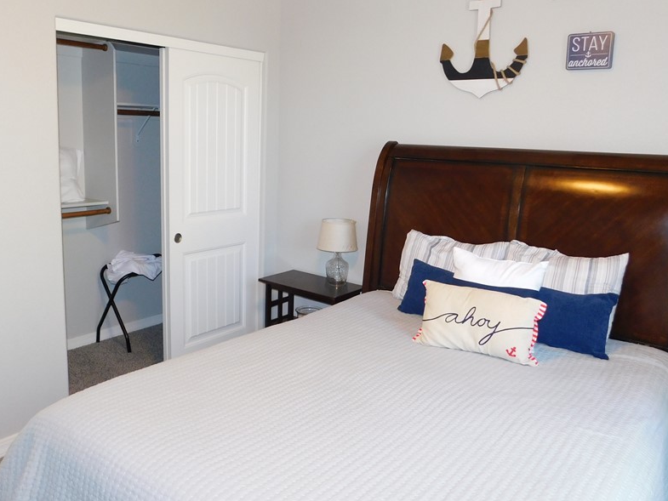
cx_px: 294
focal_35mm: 30
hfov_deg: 59.8
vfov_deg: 46.7
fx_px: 579
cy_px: 217
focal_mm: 4
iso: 200
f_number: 3
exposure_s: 1/30
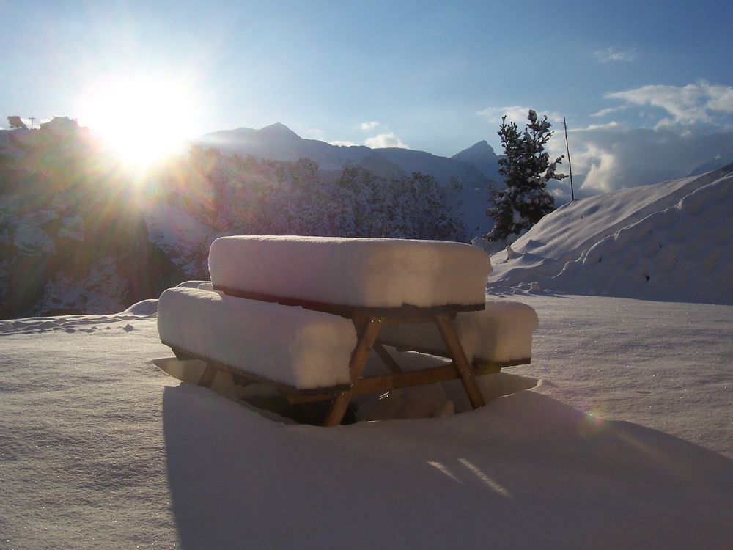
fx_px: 720
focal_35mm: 34
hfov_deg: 54.0
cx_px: 366
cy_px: 275
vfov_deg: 41.8
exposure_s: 1/1500
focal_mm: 5.6
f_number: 5.6
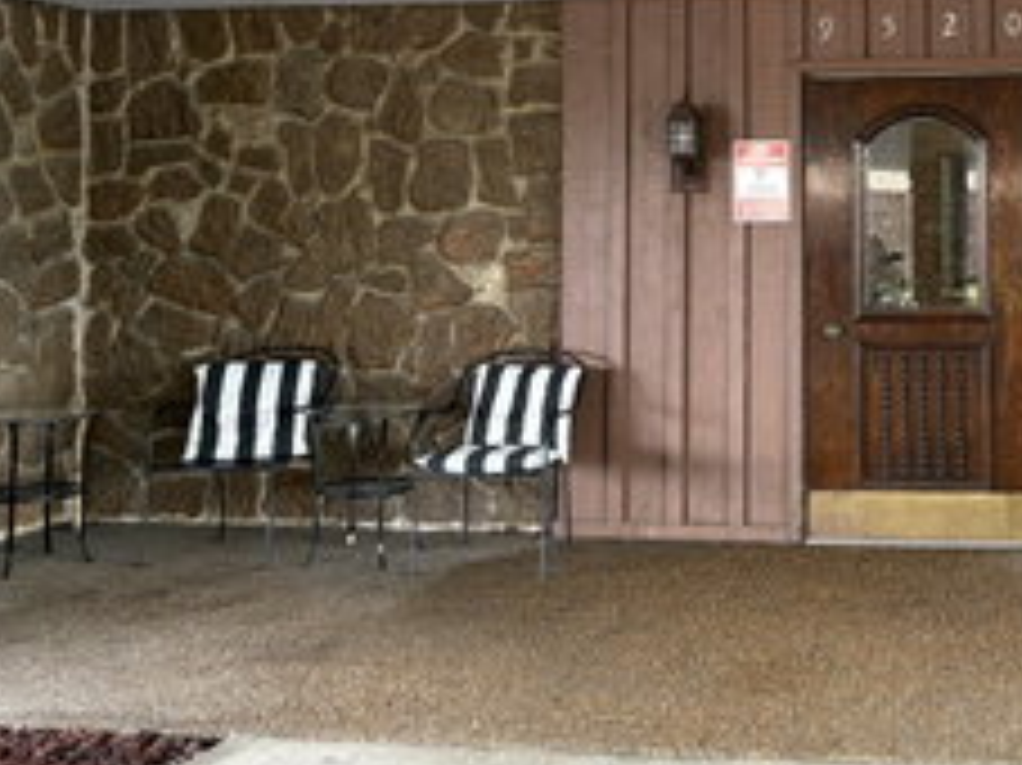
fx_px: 1446
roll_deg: -0.1
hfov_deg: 36.4
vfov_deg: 28.9
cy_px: 130
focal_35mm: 49
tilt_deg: +3.3
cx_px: 925
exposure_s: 1/60
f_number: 1.6
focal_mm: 5.96
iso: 160
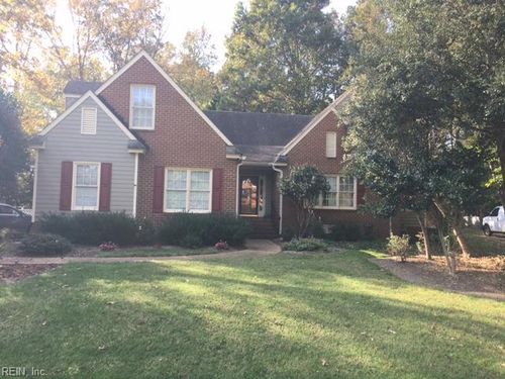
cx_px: 252
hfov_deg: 61.7
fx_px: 423
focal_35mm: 29
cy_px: 190
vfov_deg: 48.2
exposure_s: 1/250
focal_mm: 4.15
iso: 25
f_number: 2.2
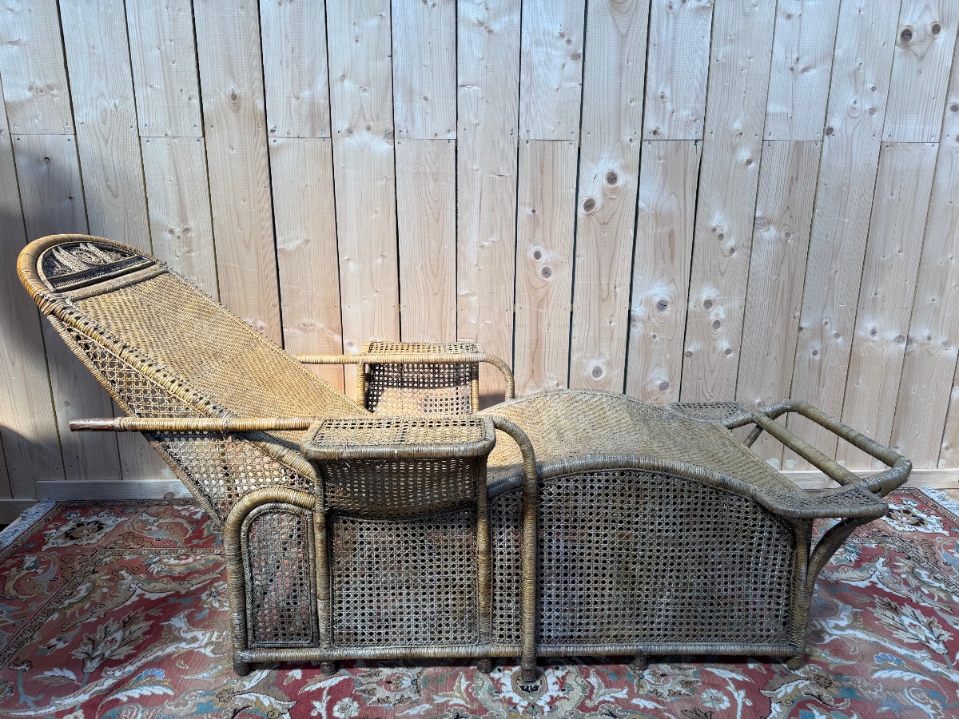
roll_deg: -0.1
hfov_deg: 71.6
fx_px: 665
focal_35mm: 24
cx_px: 480
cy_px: 360
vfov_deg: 56.8
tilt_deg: -14.7
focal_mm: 6.76
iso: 64
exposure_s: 1/121
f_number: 1.78
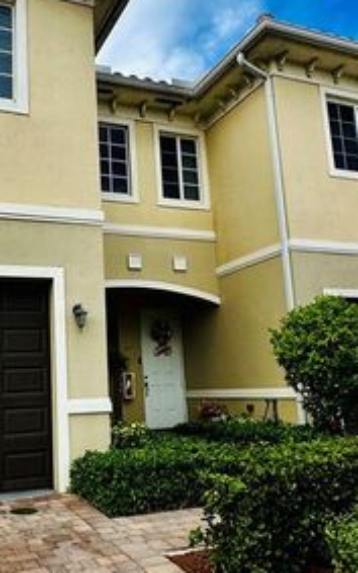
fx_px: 546
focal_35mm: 35
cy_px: 291
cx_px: 101
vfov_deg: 55.3
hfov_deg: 35.7
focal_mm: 2.22
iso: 40
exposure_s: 1/955
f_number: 2.2
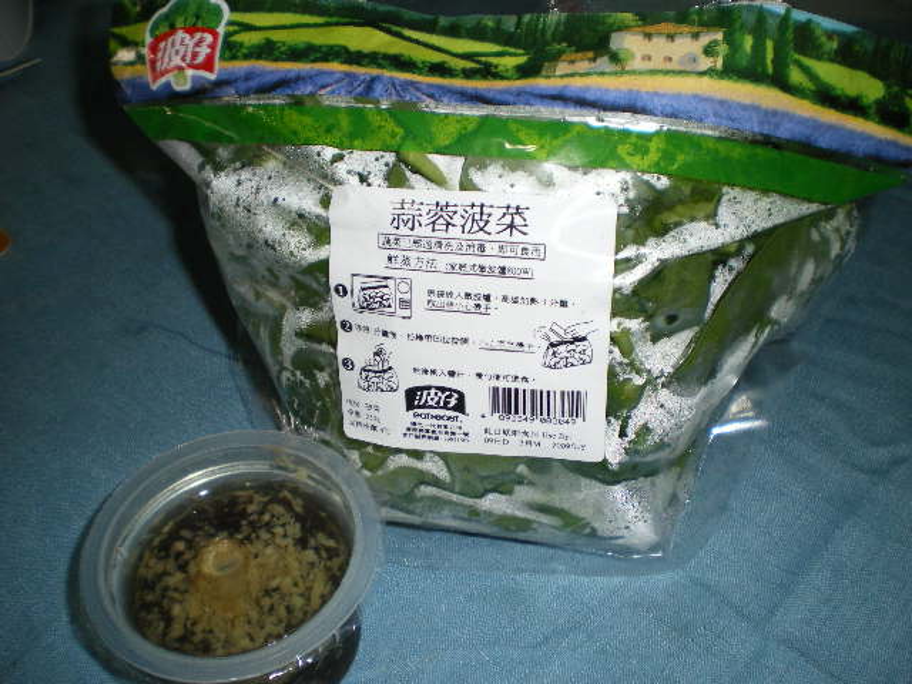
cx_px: 456
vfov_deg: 39.7
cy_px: 342
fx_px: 948
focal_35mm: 36
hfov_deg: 51.4
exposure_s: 1/50
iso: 200
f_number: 3.1
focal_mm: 6.3
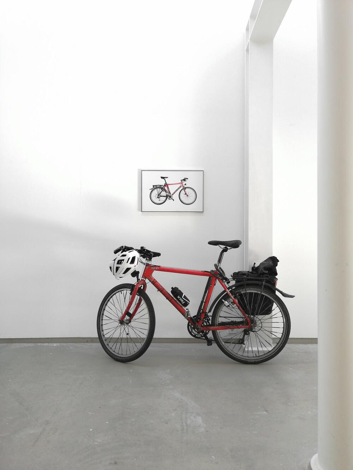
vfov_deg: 65.3
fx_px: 367
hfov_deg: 51.4
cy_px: 235
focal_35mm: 27
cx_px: 176
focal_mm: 3.95
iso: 100
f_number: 1.8
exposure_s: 1/100
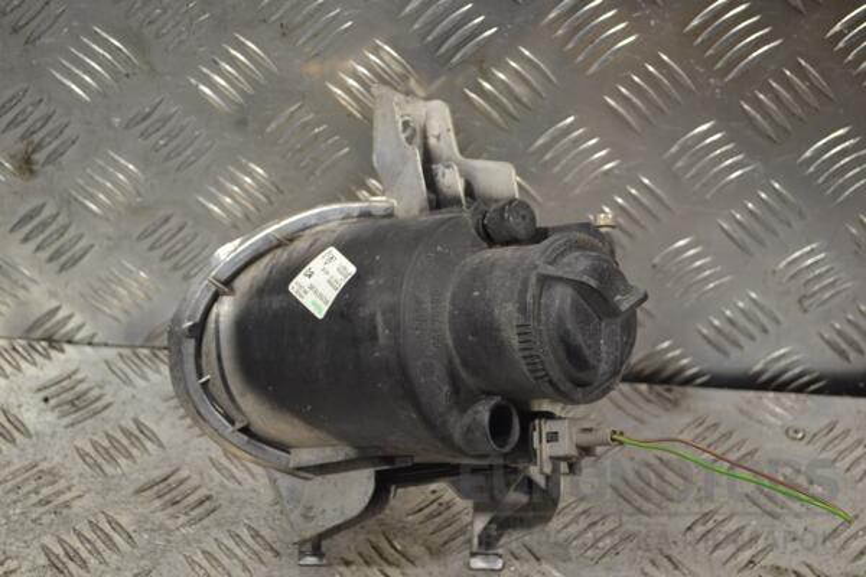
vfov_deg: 22.6
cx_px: 433
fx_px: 1443
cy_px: 288
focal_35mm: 60
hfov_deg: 33.4
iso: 400
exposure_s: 1/100
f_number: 5.3
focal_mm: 40
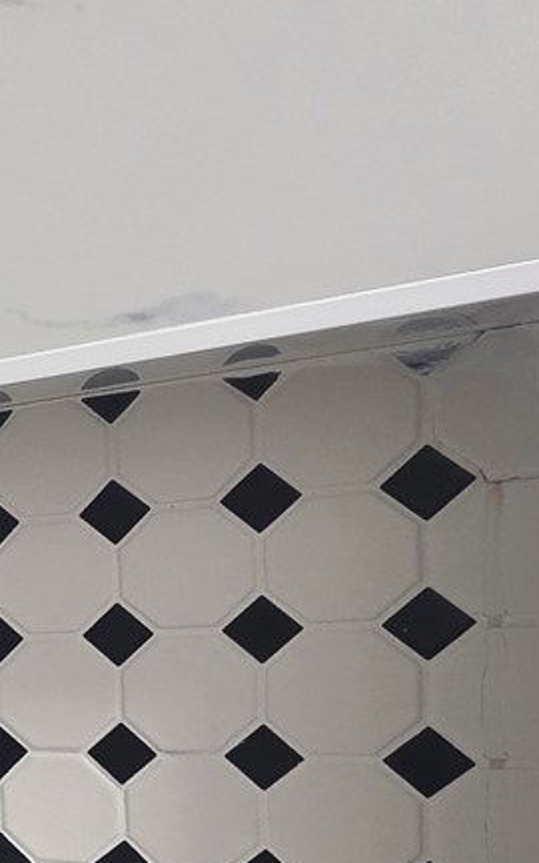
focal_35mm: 51
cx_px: -623
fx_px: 1199
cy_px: 747
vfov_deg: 37.4
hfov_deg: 16.6
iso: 200
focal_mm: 2.2
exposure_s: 1/60
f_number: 1.9
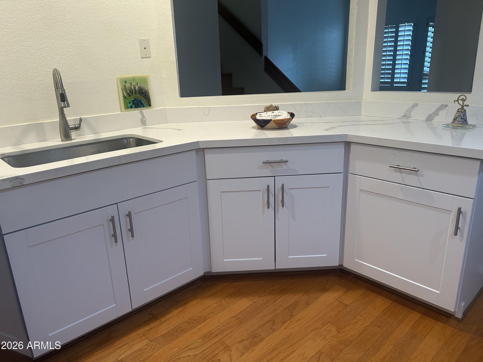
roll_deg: +2.5
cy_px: 181
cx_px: 242
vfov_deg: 53.1
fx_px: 363
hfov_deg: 67.3
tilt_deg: -17.1
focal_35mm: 26
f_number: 1.5
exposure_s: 1/60
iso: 100
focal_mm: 5.7
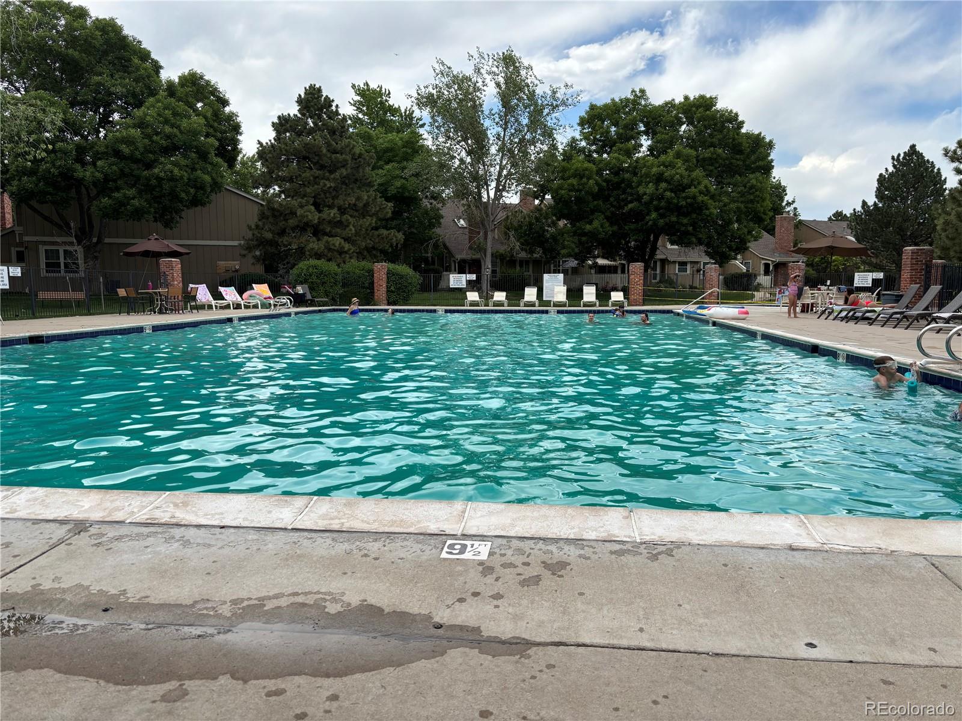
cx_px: 481
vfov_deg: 53.1
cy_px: 360
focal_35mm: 26
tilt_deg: -5.9
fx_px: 723
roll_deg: +0.1
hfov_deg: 67.3
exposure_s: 1/1845
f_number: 1.6
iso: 50
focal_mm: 5.96
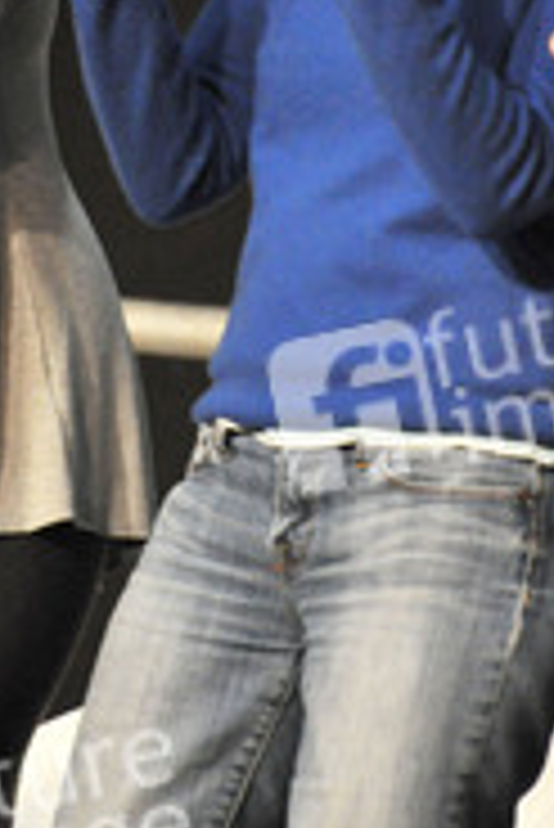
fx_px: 22485
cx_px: 90
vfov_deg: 2.1
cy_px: 162
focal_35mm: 976
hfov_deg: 1.4
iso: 2000
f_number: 5.6
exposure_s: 1/160
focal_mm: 300
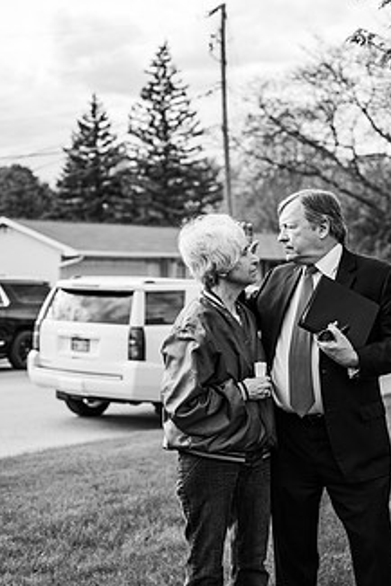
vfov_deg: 30.7
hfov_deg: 20.9
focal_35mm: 65
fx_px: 1058
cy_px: 388
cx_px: 256
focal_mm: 47
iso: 200
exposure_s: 1/1600
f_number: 2.8
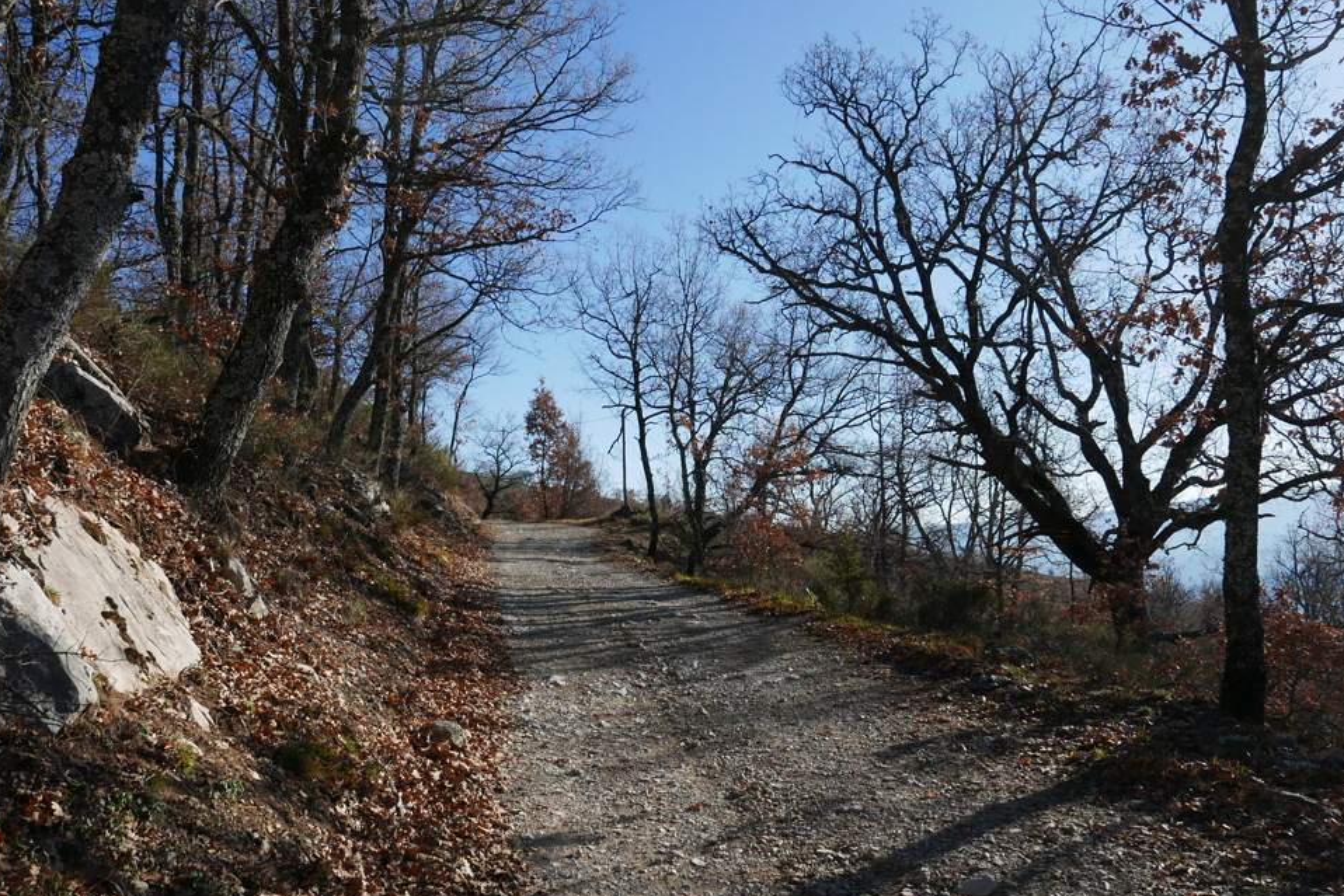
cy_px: 422
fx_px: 1120
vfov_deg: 43.6
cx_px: 622
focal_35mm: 30
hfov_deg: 61.8
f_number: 5.6
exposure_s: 1/640
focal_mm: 10.9
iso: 200
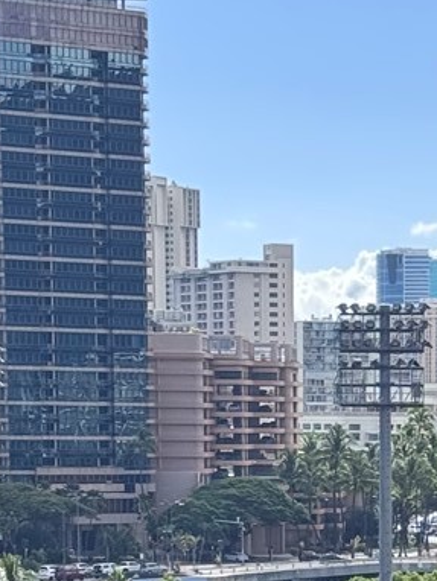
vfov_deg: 9.4
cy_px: 1040
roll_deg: -0.5
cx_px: 486
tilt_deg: -11.0
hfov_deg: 7.4
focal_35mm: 201
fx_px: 3380
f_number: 1.78
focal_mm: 6.76
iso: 64
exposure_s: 1/2331
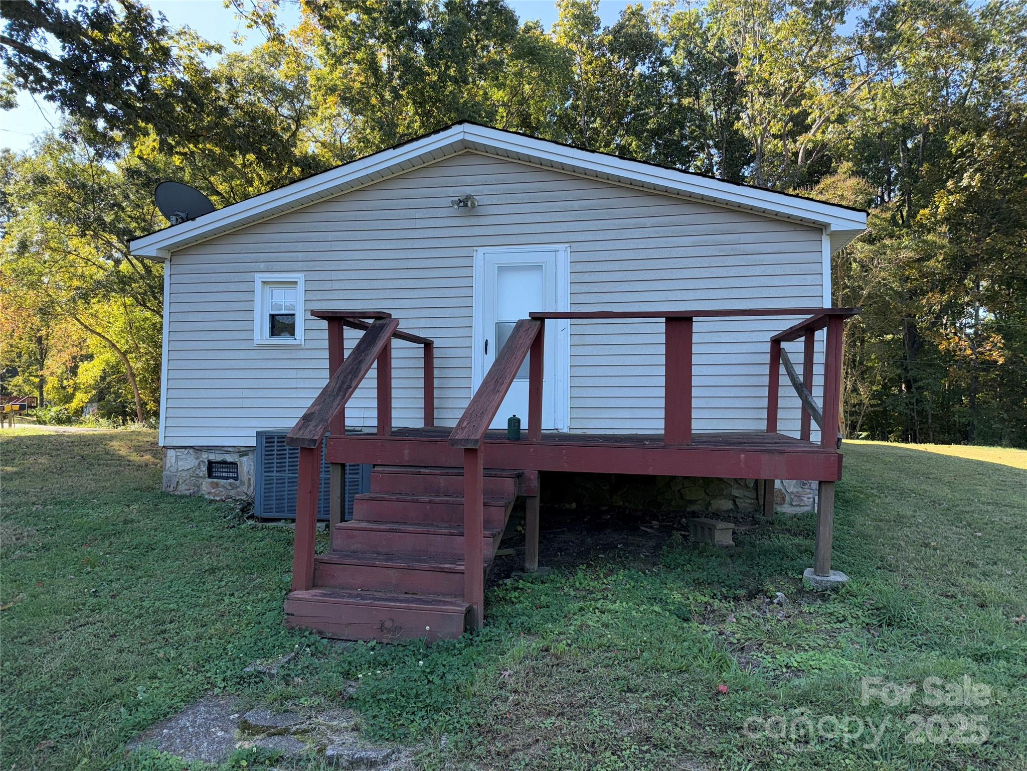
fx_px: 712
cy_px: 386
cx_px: 514
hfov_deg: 71.6
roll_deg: +0.2
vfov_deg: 56.8
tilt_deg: +2.4
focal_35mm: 24
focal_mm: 6.76
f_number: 1.78
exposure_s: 1/835
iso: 50
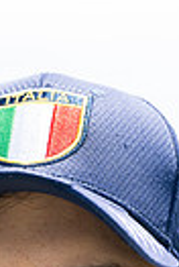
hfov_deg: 2.6
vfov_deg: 3.9
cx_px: 26
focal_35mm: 531
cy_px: 444
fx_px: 3939
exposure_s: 1/800
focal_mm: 155
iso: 400
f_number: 5.6
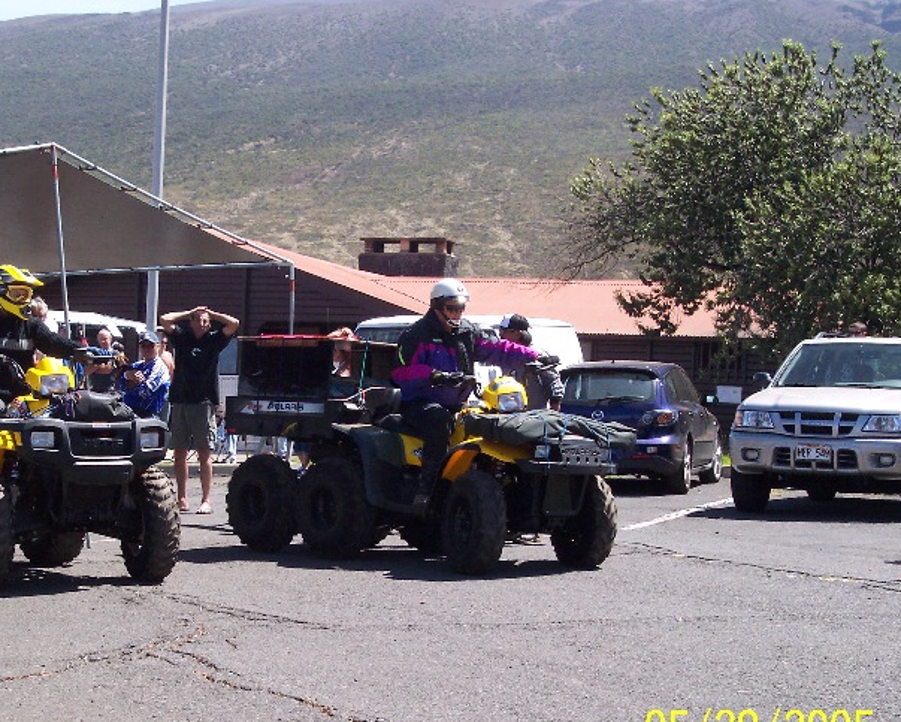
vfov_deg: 23.2
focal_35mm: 66
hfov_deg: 28.6
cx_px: 338
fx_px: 1761
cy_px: 392
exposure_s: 1/350
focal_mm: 10.7
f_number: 5.6
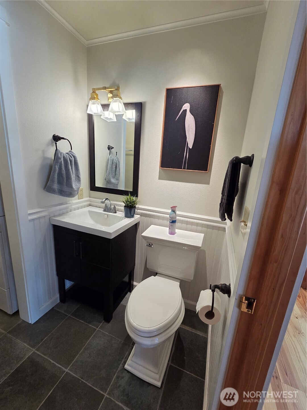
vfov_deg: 106.2
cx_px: 154
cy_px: 205
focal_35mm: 13
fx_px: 154
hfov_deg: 89.9
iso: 250
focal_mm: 2.2
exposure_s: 1/120
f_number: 2.2
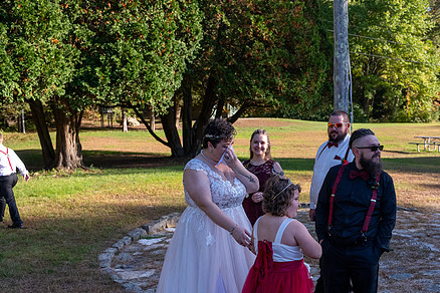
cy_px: 189
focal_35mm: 45
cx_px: 268
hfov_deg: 43.3
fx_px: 550
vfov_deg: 29.7
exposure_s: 1/8000
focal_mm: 34
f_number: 4
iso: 4500
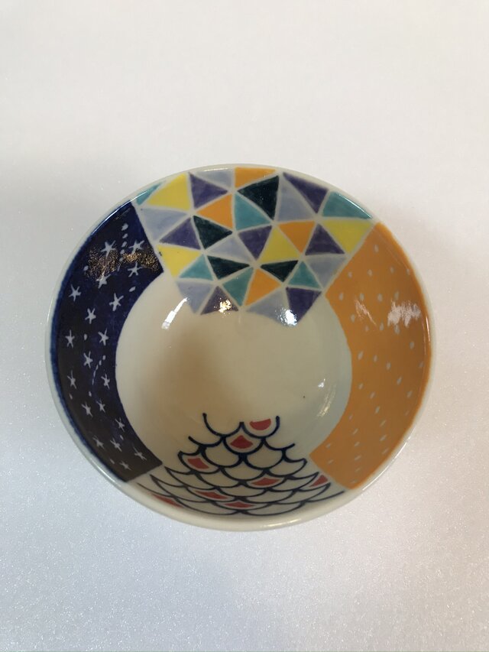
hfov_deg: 49.8
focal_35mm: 28
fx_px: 527
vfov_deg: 63.4
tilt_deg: -69.0
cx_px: 244
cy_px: 326
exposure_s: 1/24
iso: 32
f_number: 1.8
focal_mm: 3.99
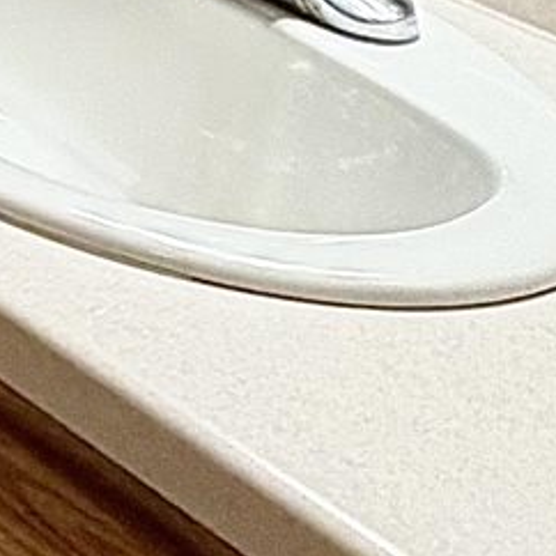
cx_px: -816
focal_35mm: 118
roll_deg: -2.2
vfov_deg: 12.6
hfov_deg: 11.8
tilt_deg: -9.5
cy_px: -616
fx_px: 2144
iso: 200
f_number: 2.2
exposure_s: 1/60
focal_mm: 2.22
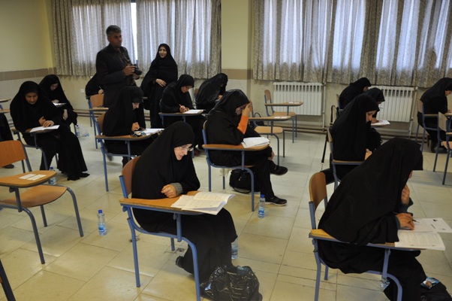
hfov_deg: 67.4
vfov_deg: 47.8
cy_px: 150
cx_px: 226
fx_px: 339
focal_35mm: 27
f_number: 3.5
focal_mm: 18
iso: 640
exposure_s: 1/50
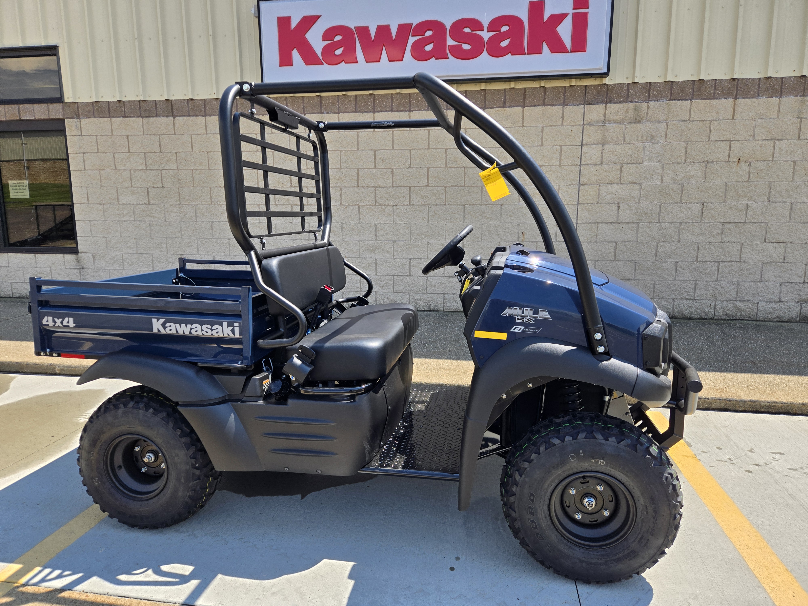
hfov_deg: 73.9
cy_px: 303
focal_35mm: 23
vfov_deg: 58.9
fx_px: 537
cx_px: 404
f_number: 1.8
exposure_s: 1/2921
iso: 64
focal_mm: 5.4
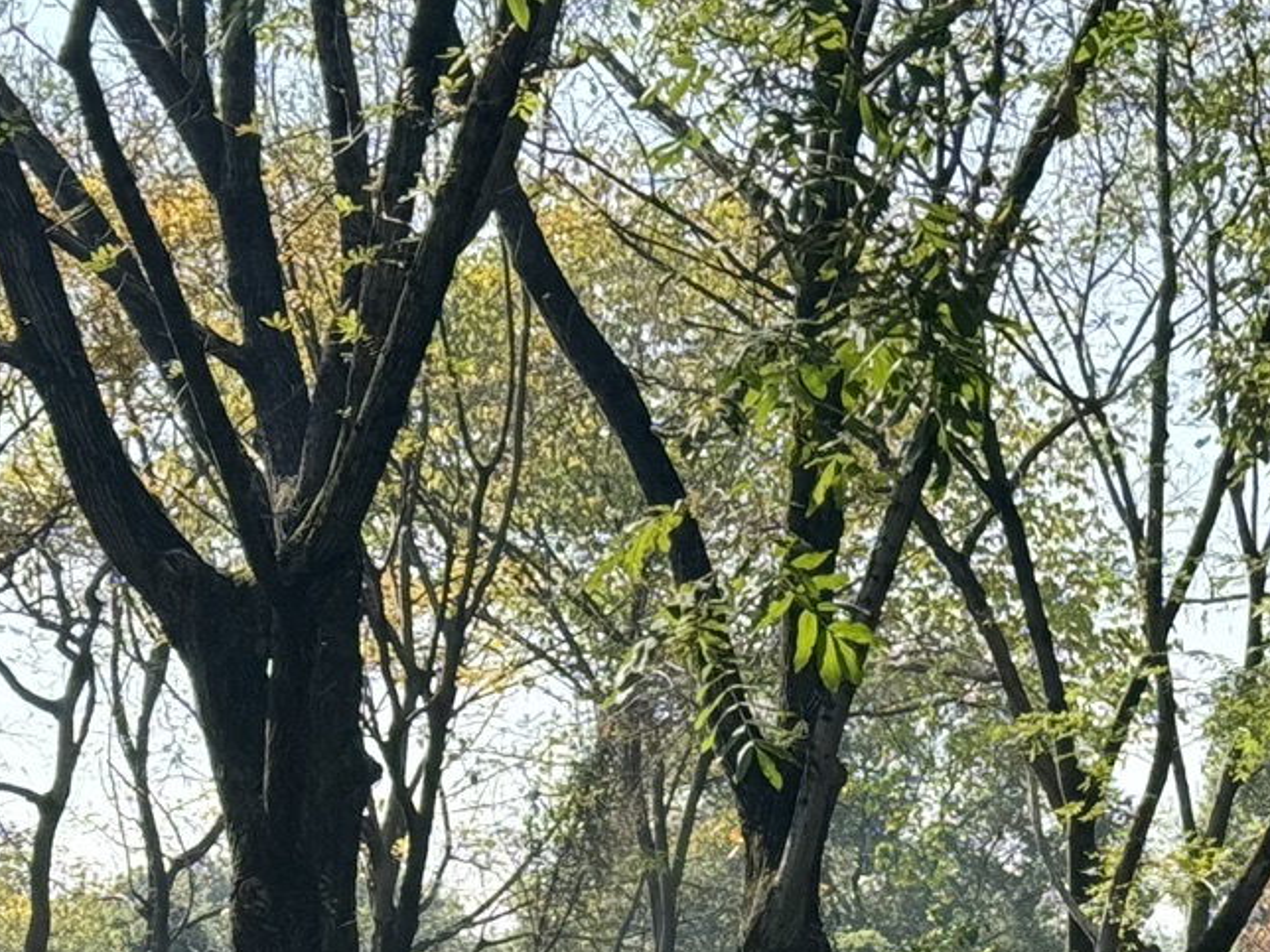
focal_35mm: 149
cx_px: 1268
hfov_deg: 13.1
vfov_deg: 9.7
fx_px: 5467
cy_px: 1368
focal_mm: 6.76
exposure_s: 1/980
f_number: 1.78
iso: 64
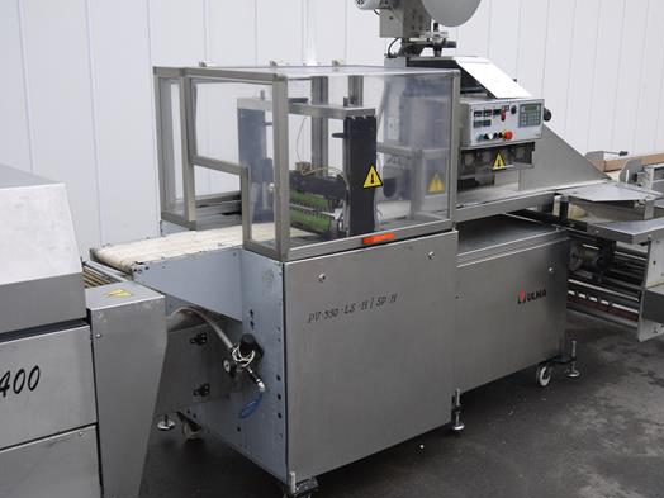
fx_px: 844
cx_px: 384
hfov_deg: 42.8
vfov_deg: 32.9
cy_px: 261
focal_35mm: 44
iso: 100
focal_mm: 18
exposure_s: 1/100
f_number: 4.5
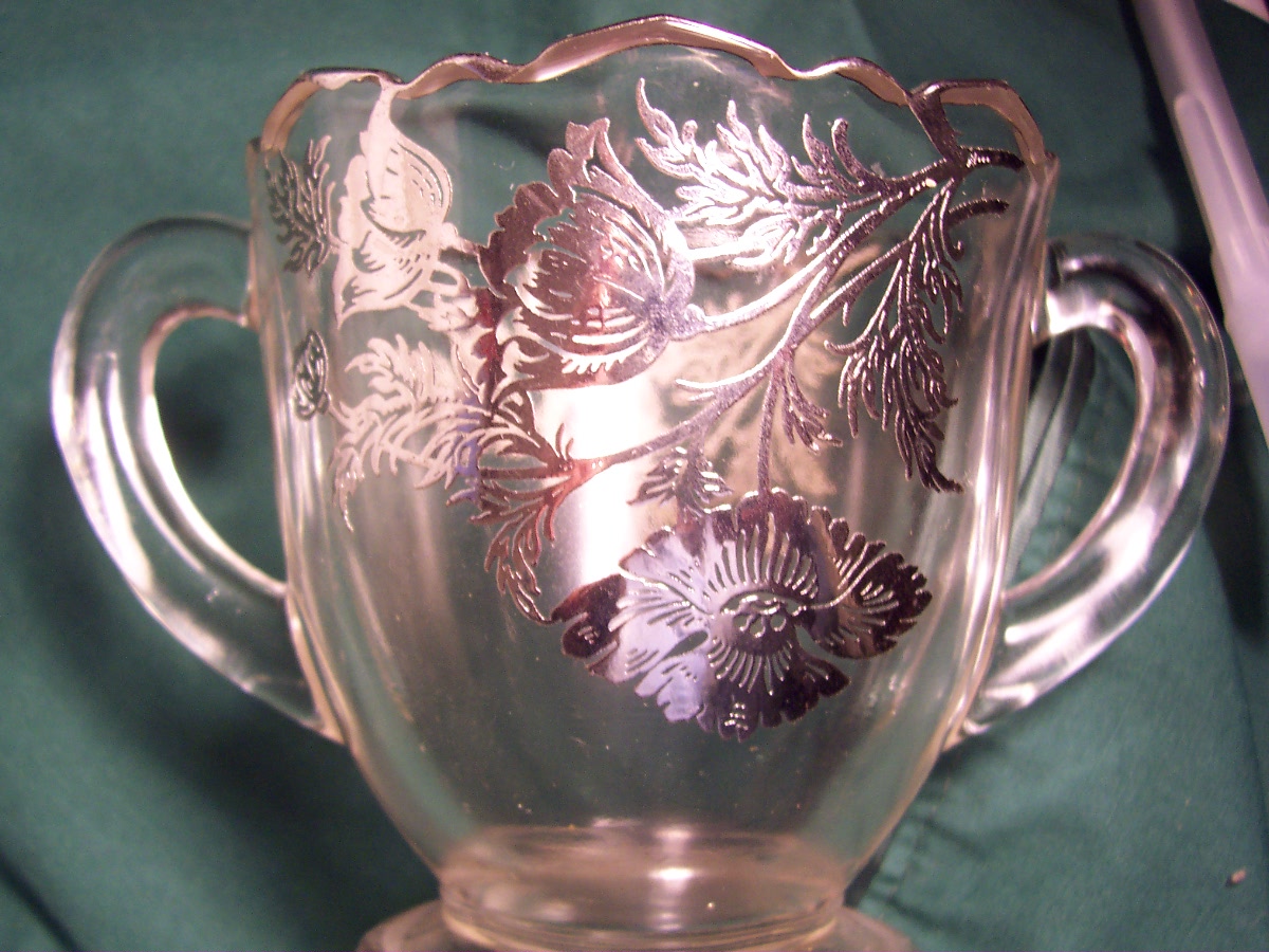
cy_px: 476
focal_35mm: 37
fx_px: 1356
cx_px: 634
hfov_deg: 50.1
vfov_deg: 38.7
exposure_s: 1/30
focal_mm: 5.6
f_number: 2.8
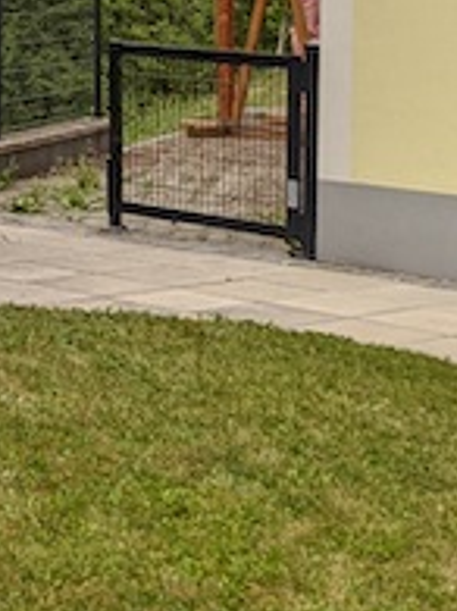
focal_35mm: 133
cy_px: -107
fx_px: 2344
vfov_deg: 14.4
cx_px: -407
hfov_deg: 10.4
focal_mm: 4.44
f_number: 1.8
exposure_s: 1/273
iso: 65
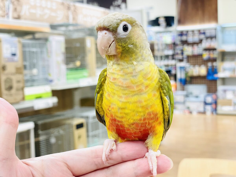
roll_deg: +4.5
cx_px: 118
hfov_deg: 36.8
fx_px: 355
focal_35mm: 52
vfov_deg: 28.0
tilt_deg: -4.1
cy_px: 88
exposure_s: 1/99
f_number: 2
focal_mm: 6
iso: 125
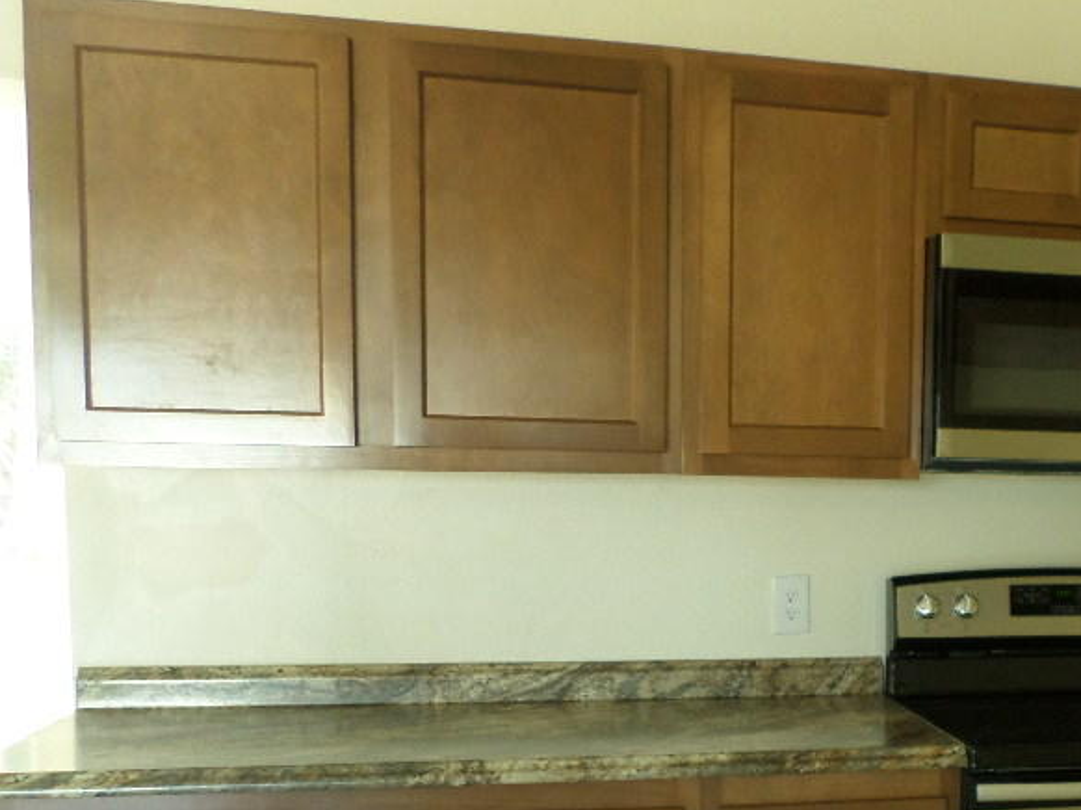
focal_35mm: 44
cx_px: 919
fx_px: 1373
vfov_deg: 32.2
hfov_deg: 40.5
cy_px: 621
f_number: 2.5
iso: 160
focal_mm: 4.5
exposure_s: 1/30
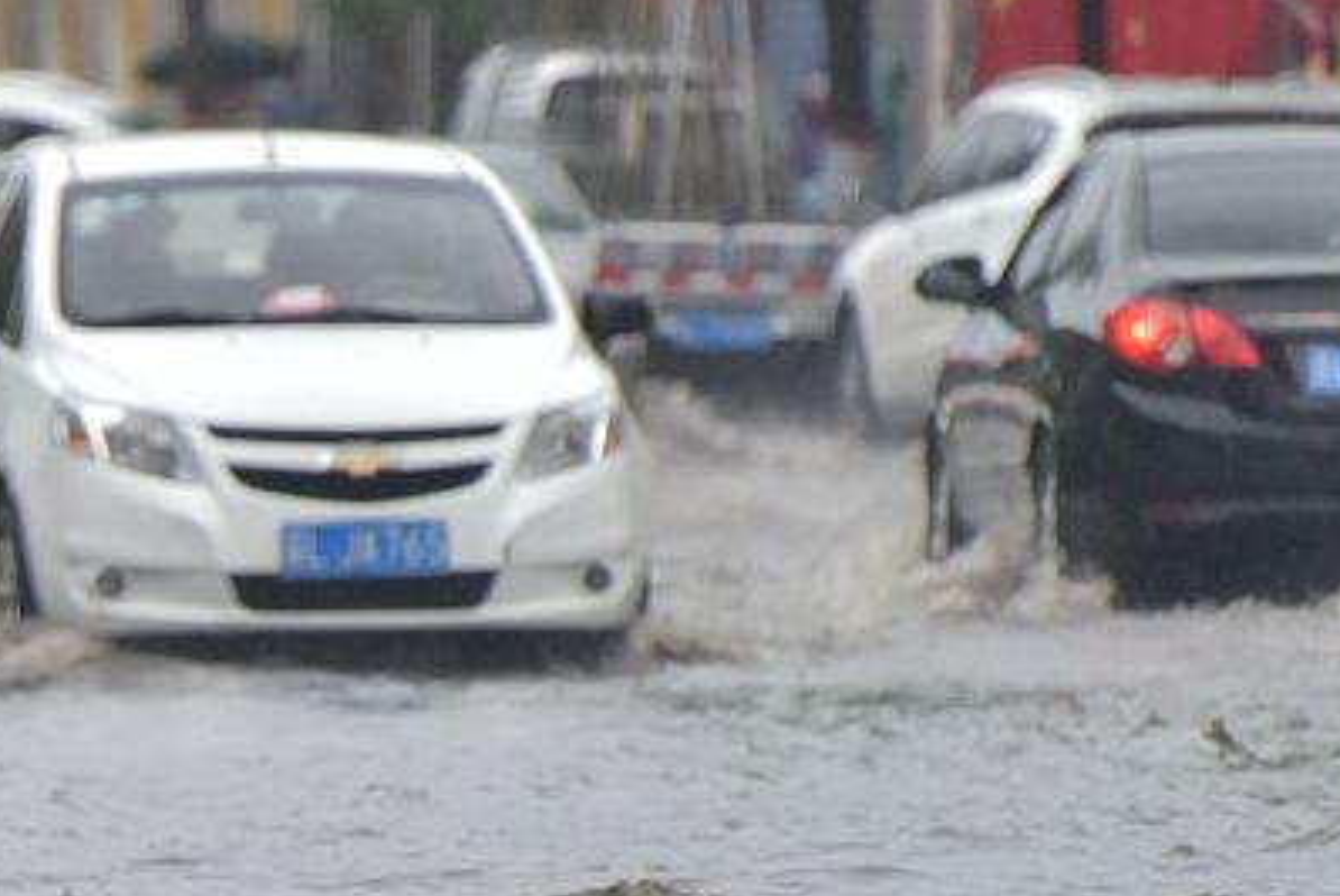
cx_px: -374
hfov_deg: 2.3
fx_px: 33710
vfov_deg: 1.5
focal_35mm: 905
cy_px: 635
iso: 1250
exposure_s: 1/320
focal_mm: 300
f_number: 5.6
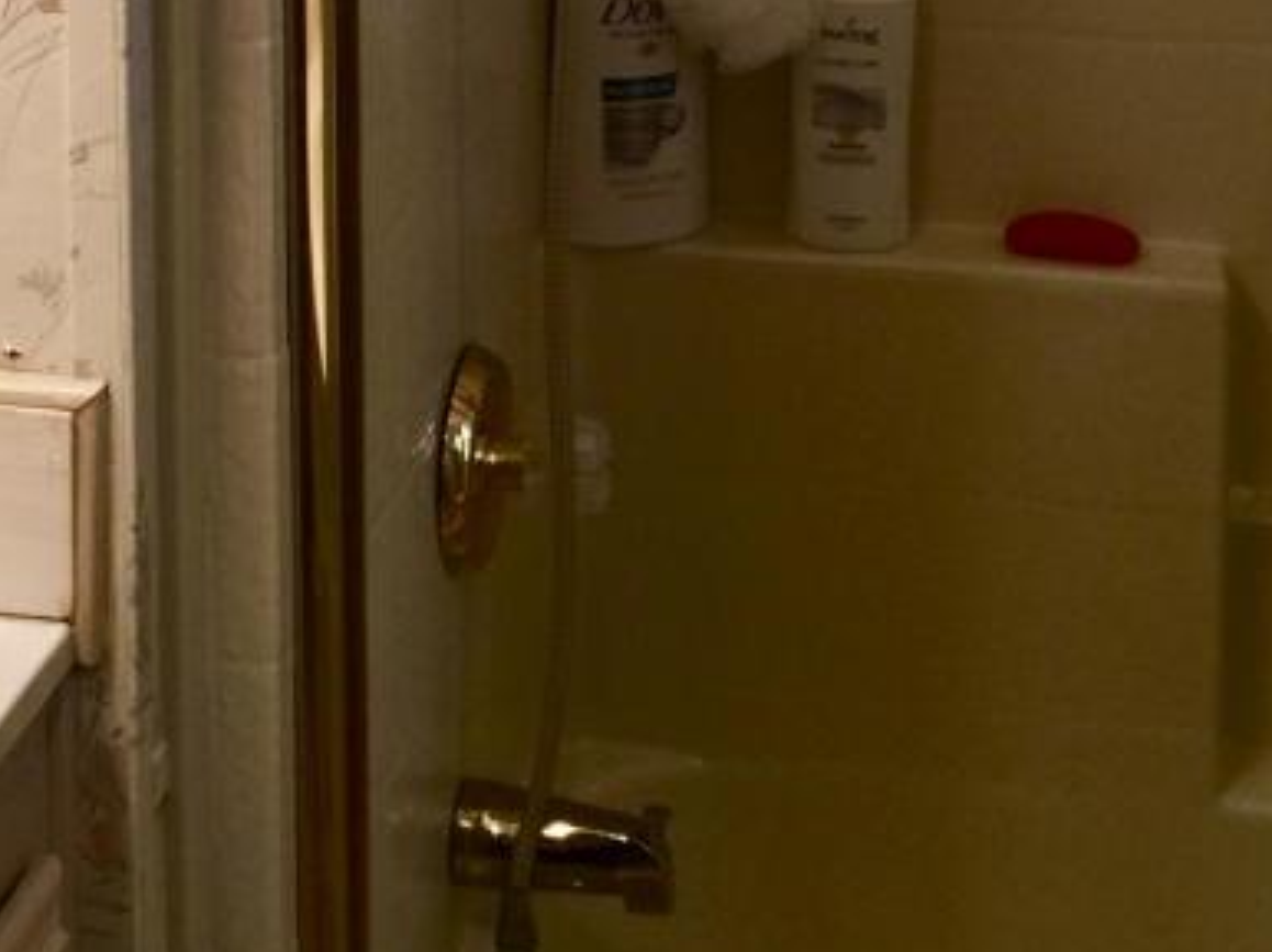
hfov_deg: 25.3
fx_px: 2828
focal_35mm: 77
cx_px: 517
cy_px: -168
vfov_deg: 18.2
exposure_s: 1/15
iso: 50
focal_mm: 4.15
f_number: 2.2
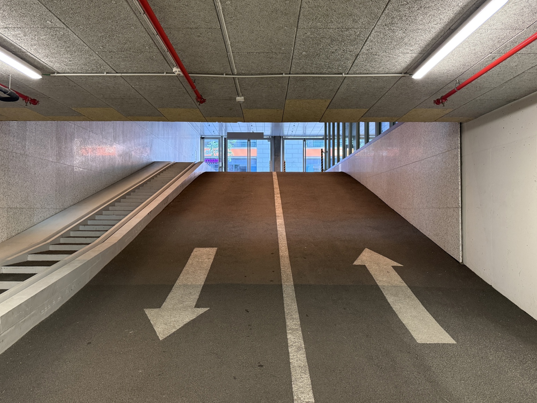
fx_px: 388
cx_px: 271
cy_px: 196
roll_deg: +1.0
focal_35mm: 25
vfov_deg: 54.9
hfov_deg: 69.4
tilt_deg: +1.9
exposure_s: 1/100
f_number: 1.78
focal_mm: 6.76
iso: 400
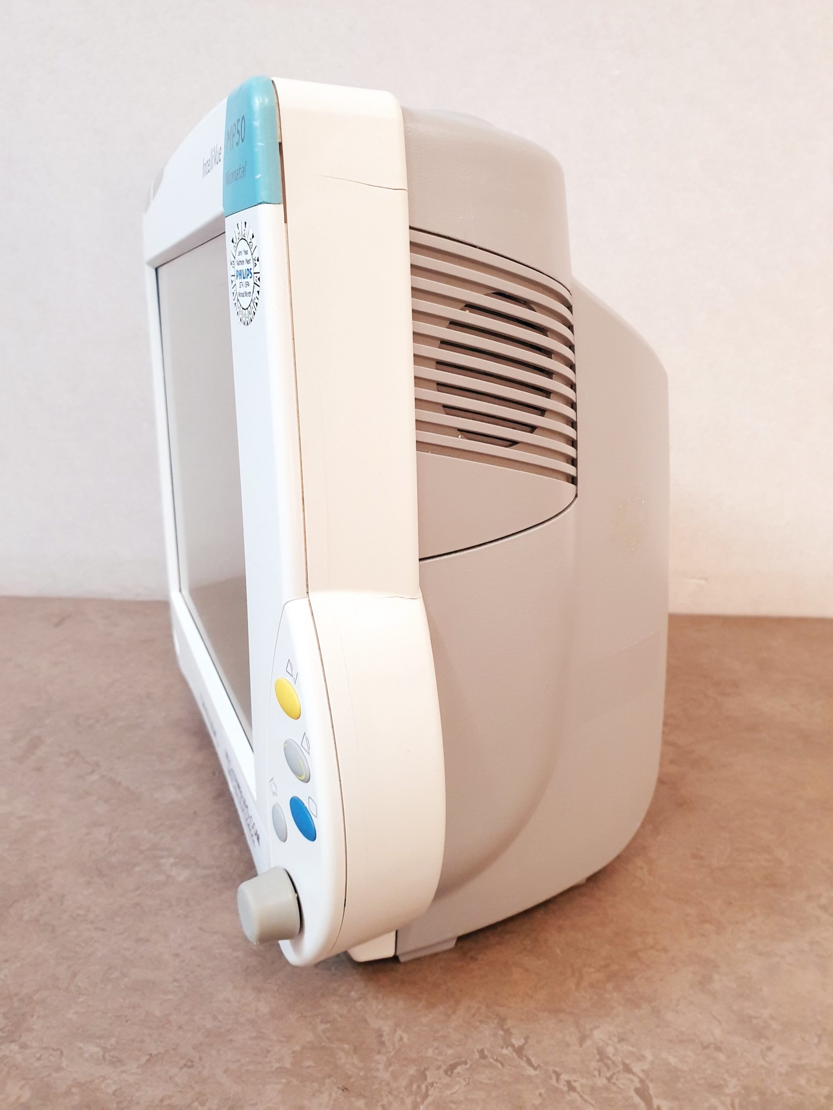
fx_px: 834
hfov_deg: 53.1
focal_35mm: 26
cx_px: 416
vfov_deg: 67.3
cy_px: 555
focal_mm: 4.3
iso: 400
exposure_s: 1/50
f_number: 2.4
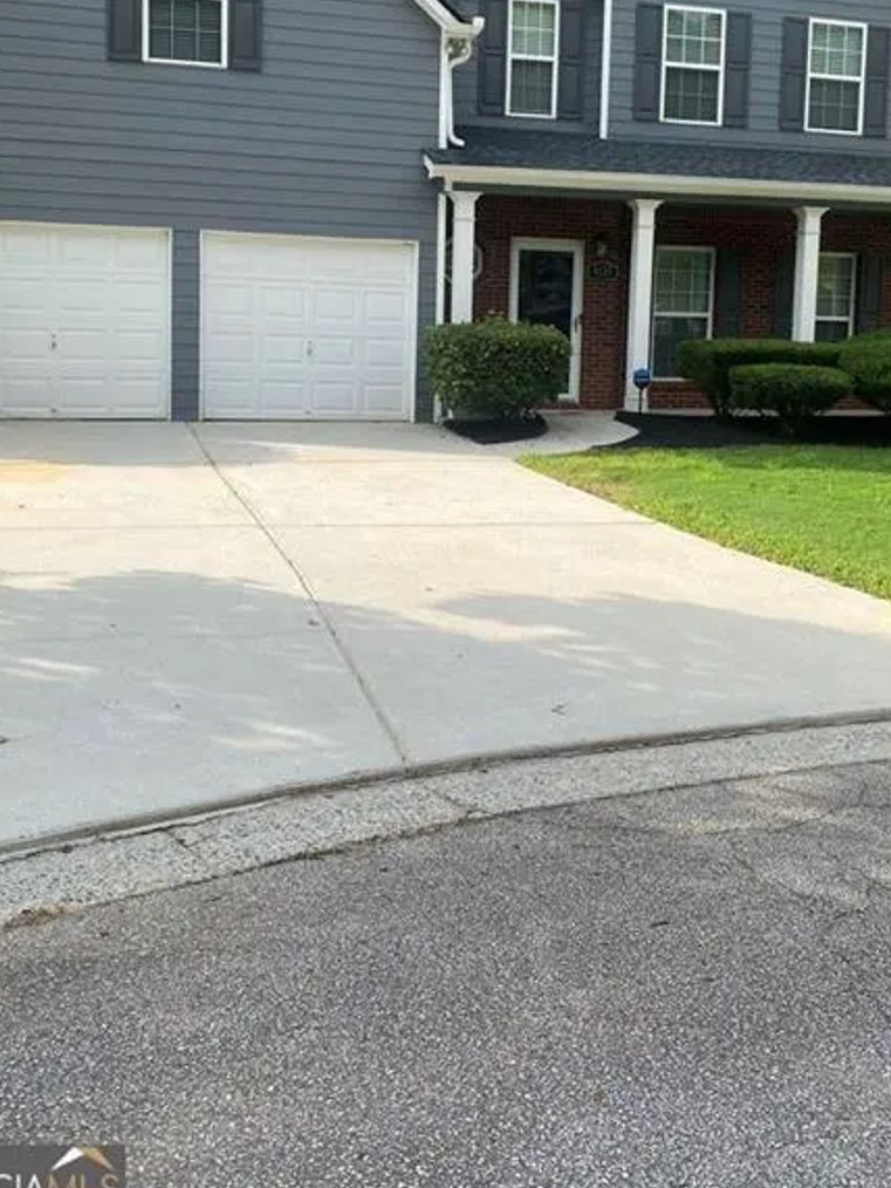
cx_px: 485
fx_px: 1201
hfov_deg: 40.7
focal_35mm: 35
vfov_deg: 51.9
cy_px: 424
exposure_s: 1/1447
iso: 32
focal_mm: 4.25
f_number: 1.8
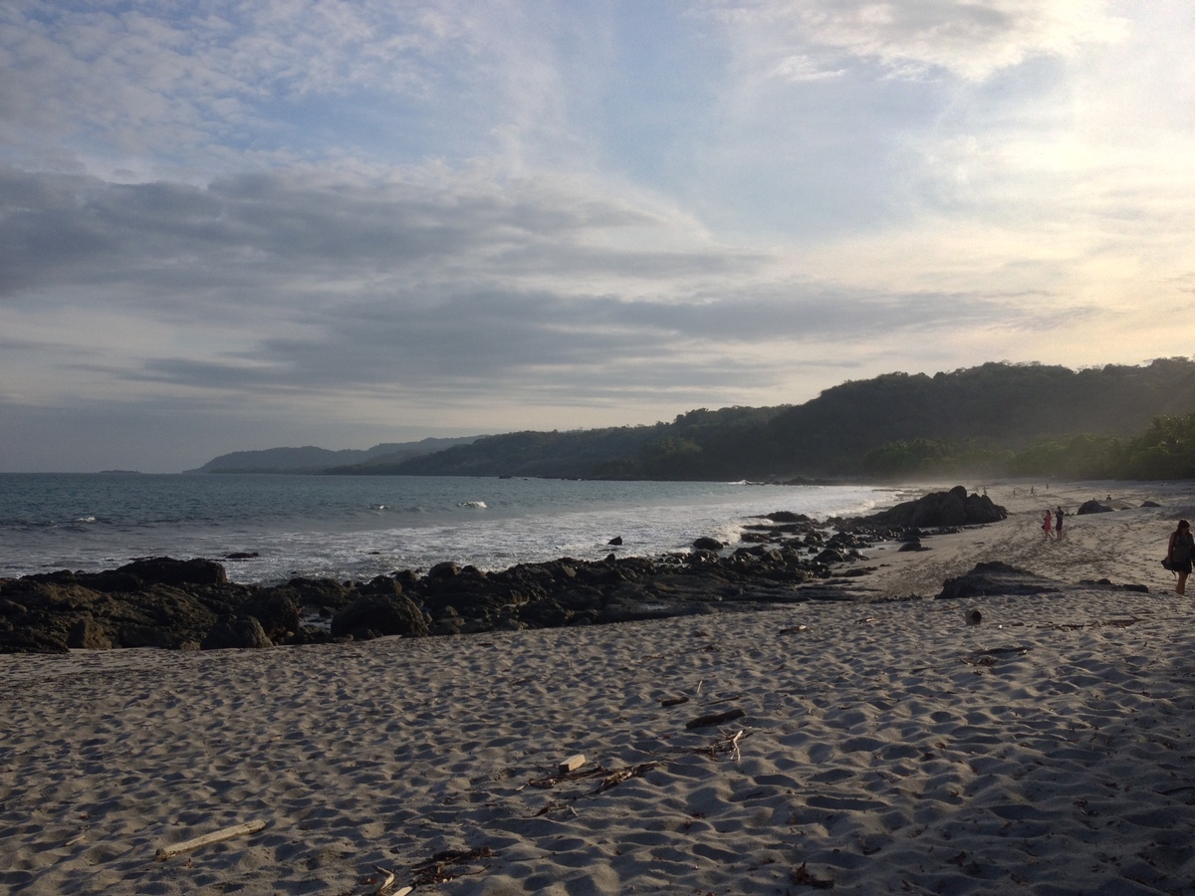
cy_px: 448
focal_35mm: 35
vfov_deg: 40.7
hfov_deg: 52.6
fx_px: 1208
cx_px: 598
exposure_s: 1/1200
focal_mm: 4.28
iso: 50
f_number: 2.4
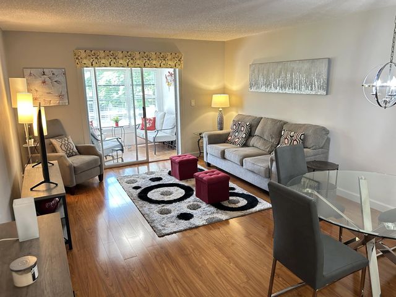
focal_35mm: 26
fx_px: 297
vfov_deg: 53.1
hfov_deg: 67.3
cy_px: 148
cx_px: 198
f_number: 1.5
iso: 250
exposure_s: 1/60
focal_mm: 5.7
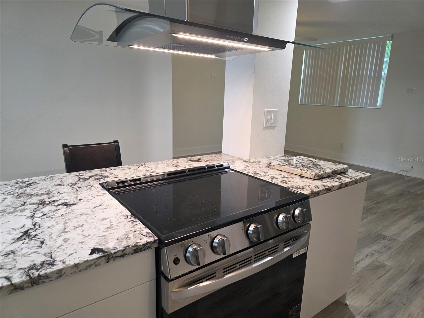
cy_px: 159
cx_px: 212
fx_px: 282
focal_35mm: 23
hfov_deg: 73.9
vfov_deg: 58.9
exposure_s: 1/120
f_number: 1.7
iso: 200
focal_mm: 6.3
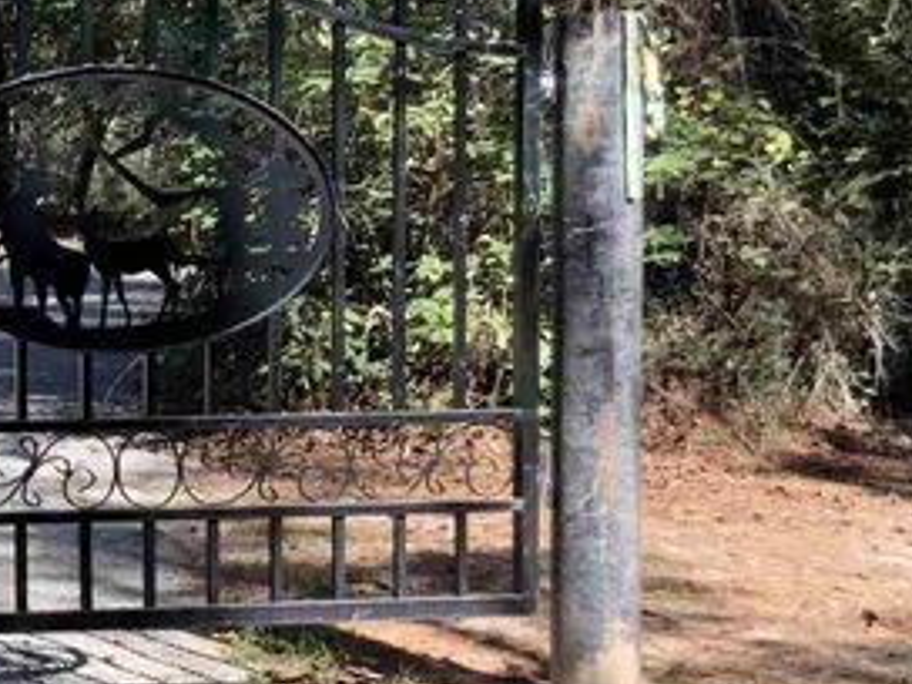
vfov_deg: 13.6
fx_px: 2872
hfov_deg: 16.7
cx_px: -372
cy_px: 295
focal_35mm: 109
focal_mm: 3
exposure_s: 1/358
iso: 16
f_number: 1.8
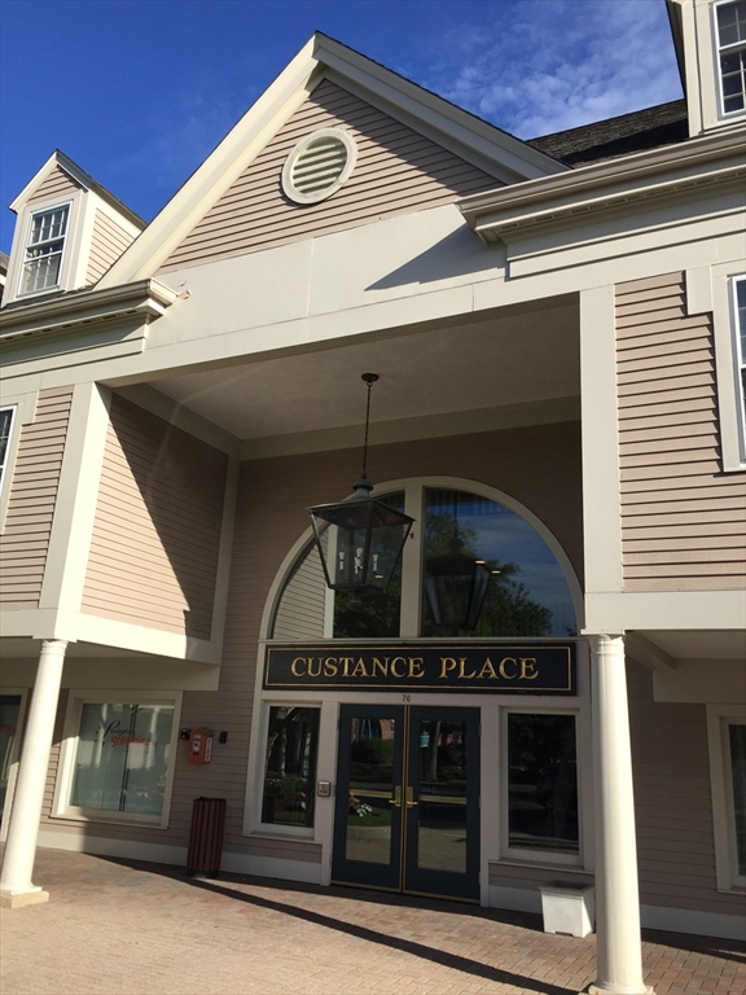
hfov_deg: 48.2
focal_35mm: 29
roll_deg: -2.3
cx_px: 373
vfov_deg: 61.7
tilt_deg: +16.0
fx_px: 833
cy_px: 498
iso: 32
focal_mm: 4.15
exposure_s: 1/1647
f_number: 2.2
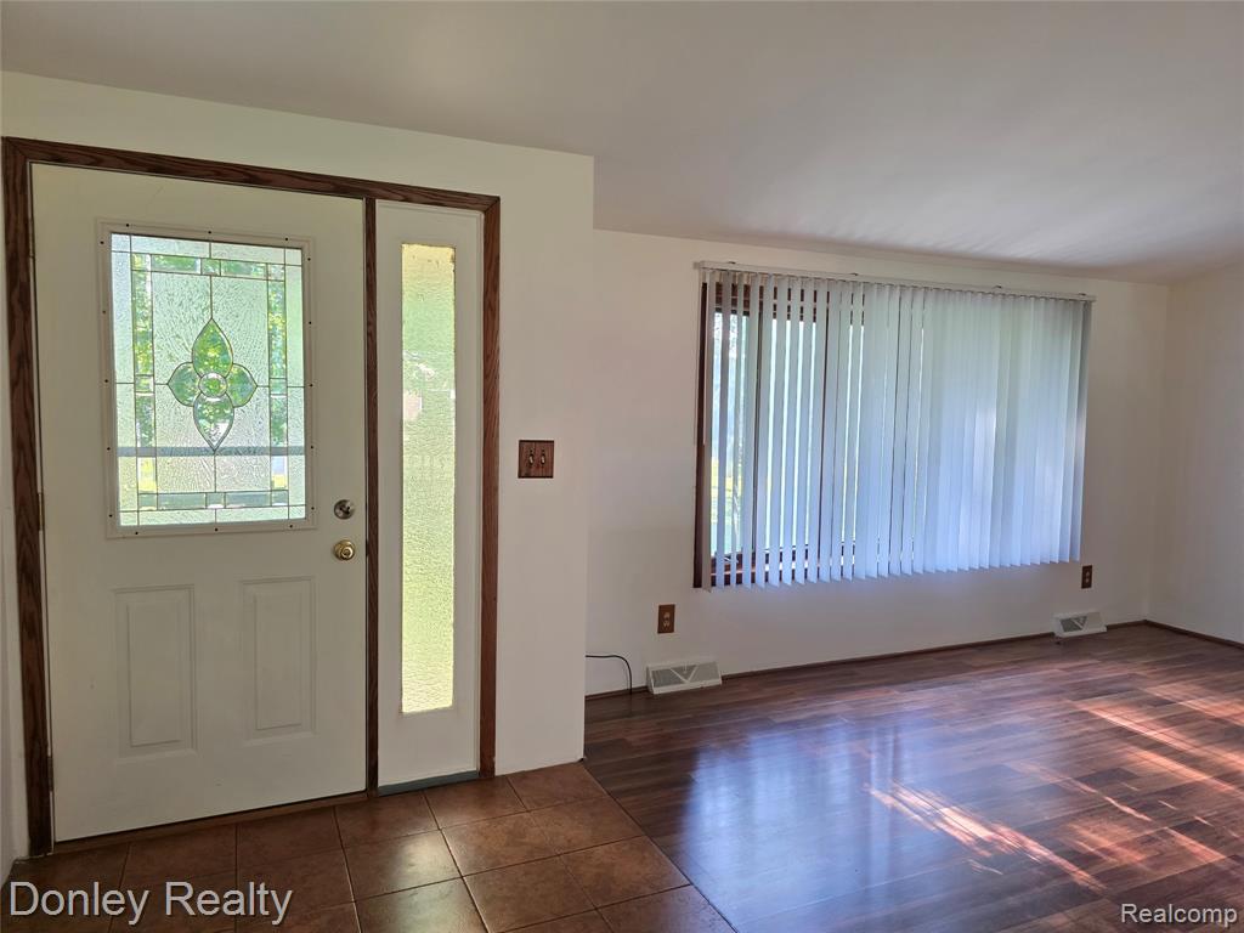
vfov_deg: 58.9
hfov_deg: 73.9
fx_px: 827
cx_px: 622
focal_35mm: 23
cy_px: 466
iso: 500
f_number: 1.7
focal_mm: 6.3
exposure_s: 1/120
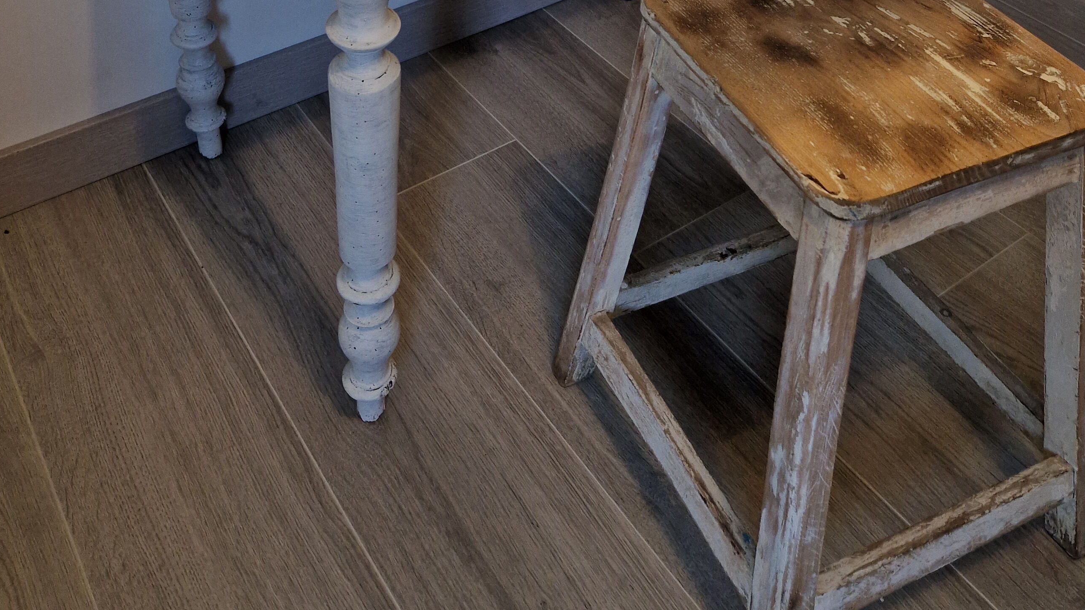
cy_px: -163
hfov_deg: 51.6
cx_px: 515
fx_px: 1122
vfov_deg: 26.3
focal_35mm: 39
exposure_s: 1/180
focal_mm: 5.4
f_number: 1.8
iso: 125
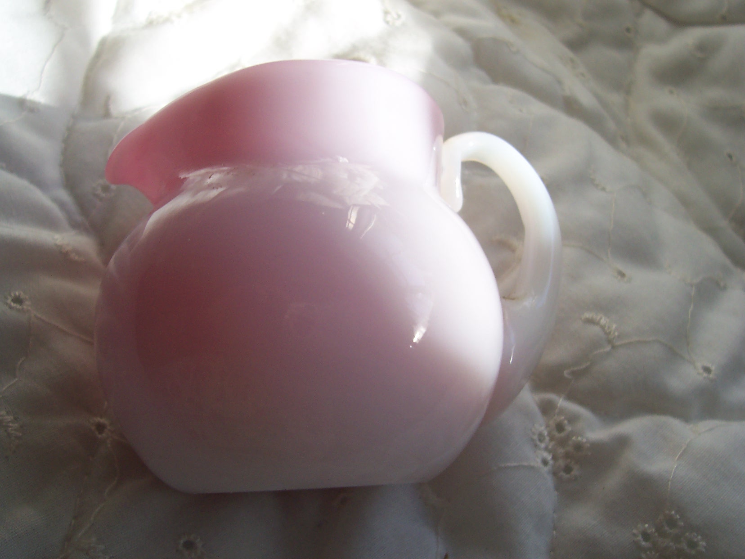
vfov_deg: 38.7
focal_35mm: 37
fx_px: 796
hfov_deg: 50.1
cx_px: 372
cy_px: 280
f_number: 2.8
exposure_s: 1/180
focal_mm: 5.6
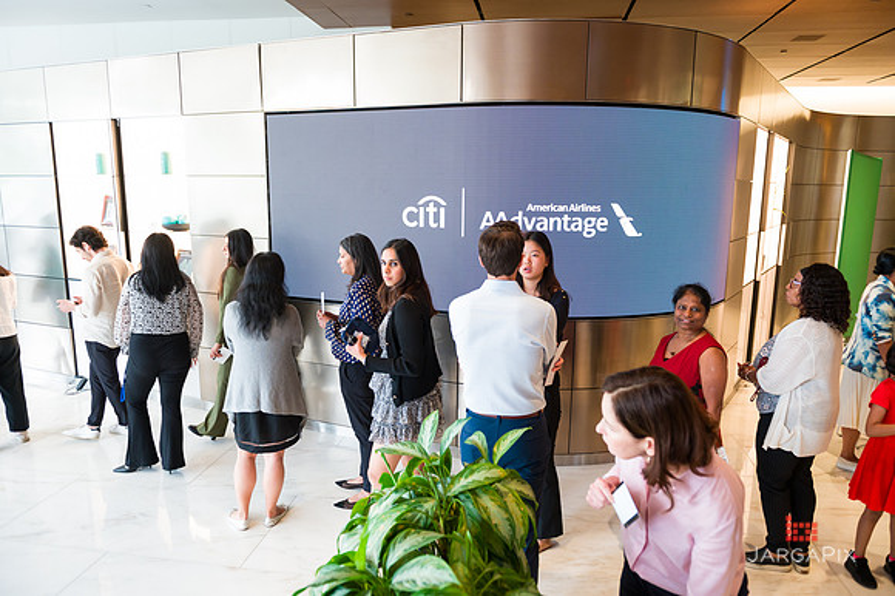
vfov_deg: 53.1
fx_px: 596
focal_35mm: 24
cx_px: 448
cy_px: 298
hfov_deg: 73.8
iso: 1600
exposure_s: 1/200
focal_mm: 24
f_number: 4
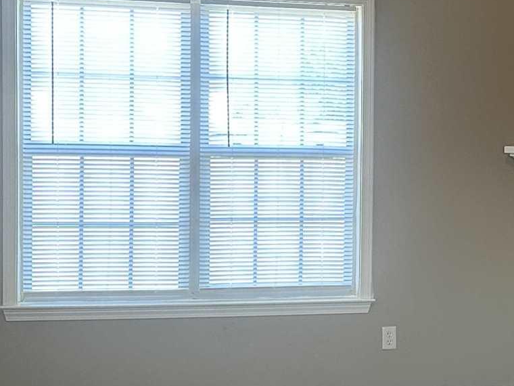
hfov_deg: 19.3
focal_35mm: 97
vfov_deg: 15.2
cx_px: 584
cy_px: 174
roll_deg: -1.6
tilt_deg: -3.4
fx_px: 1440
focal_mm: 6.86
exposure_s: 1/60
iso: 160
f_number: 1.78
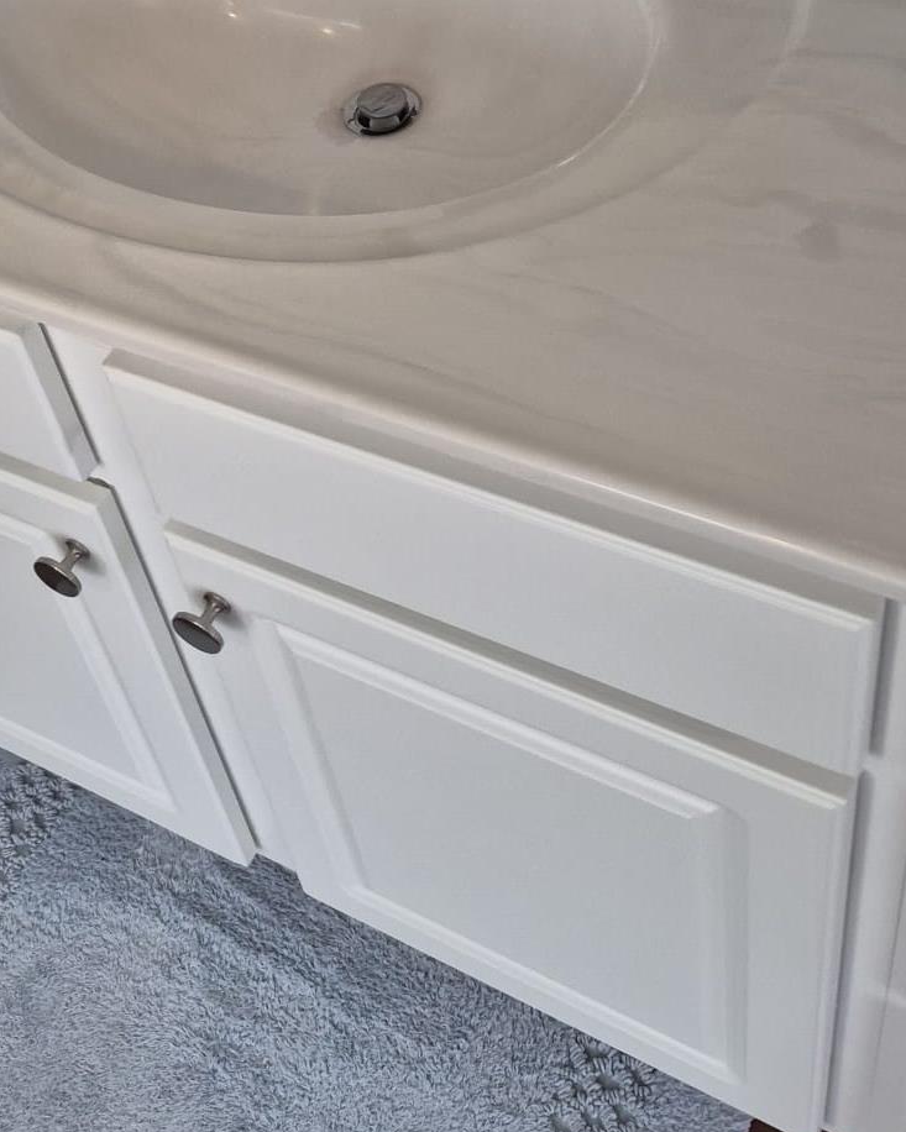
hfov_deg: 30.3
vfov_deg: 37.5
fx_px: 1642
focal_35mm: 49
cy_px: 345
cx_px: 211
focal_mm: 5.4
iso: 400
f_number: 1.8
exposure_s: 1/120
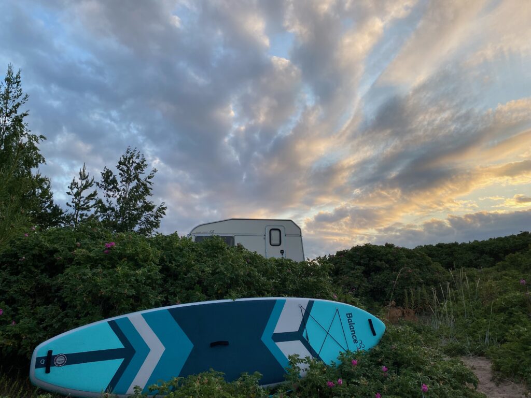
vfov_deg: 53.1
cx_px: 266
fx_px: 399
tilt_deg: +12.0
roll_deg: +1.1
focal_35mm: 26
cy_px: 199
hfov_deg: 67.3
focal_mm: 4.25
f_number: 1.8
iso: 32
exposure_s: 1/827
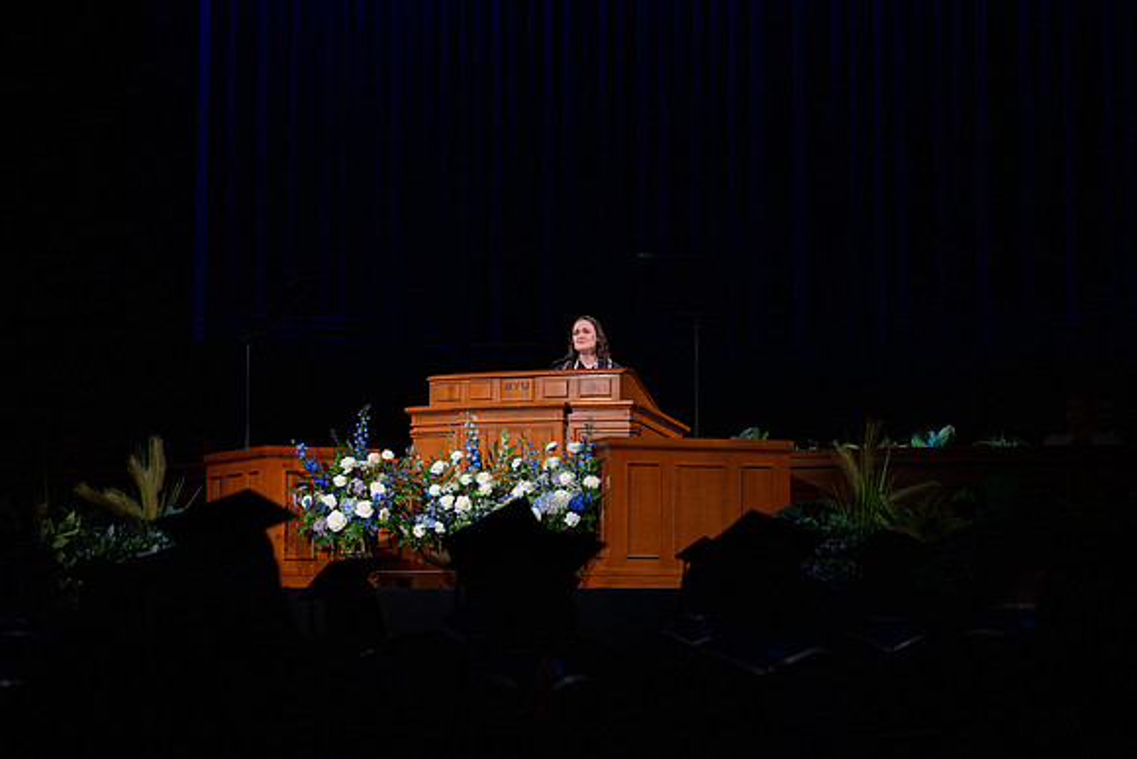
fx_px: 2211
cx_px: 568
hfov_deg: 28.8
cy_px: 380
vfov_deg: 19.5
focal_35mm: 70
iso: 3200
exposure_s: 1/320
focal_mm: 70
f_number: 4
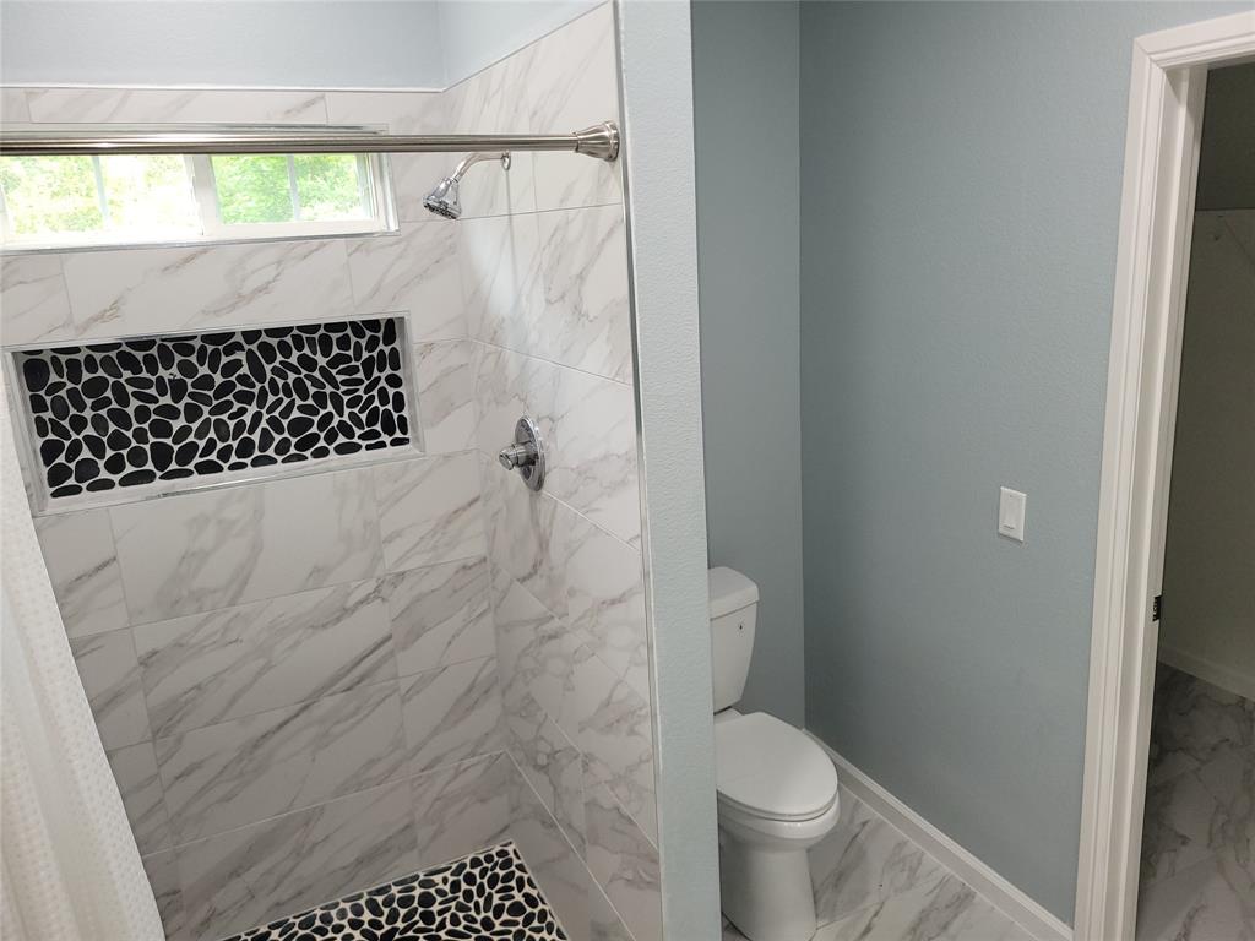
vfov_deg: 53.1
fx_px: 943
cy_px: 470
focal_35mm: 26
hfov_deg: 67.3
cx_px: 628
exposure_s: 1/60
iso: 100
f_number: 1.8
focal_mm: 5.4
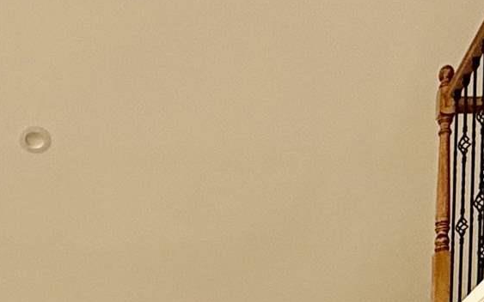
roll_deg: +0.6
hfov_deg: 25.4
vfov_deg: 11.4
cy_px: 847
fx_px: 1069
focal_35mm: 81
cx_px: 173
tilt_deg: -10.2
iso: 80
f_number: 2.2
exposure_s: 1/99
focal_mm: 2.22
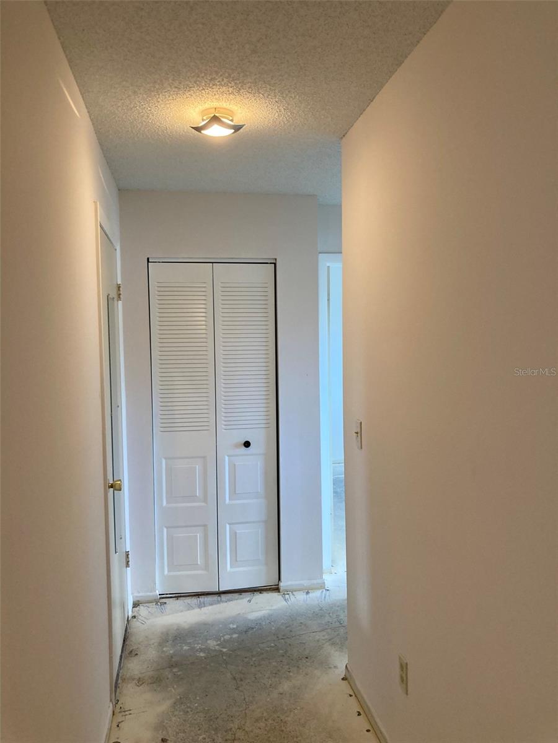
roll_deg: +1.7
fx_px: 602
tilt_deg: -0.4
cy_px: 372
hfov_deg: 49.7
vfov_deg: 63.4
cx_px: 279
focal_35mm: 28
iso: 100
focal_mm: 3.99
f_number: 1.8
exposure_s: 1/60
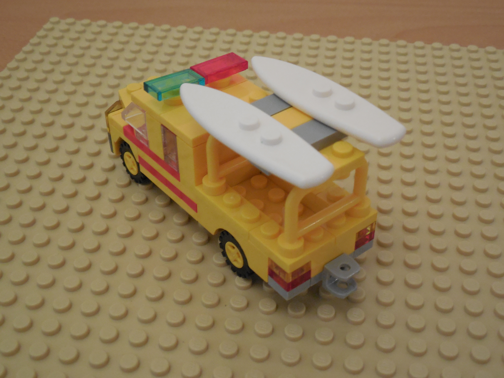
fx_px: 626
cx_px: 252
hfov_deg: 43.9
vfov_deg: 33.6
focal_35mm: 43
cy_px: 189
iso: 800
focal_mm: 7.8
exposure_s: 1/10
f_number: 3.9
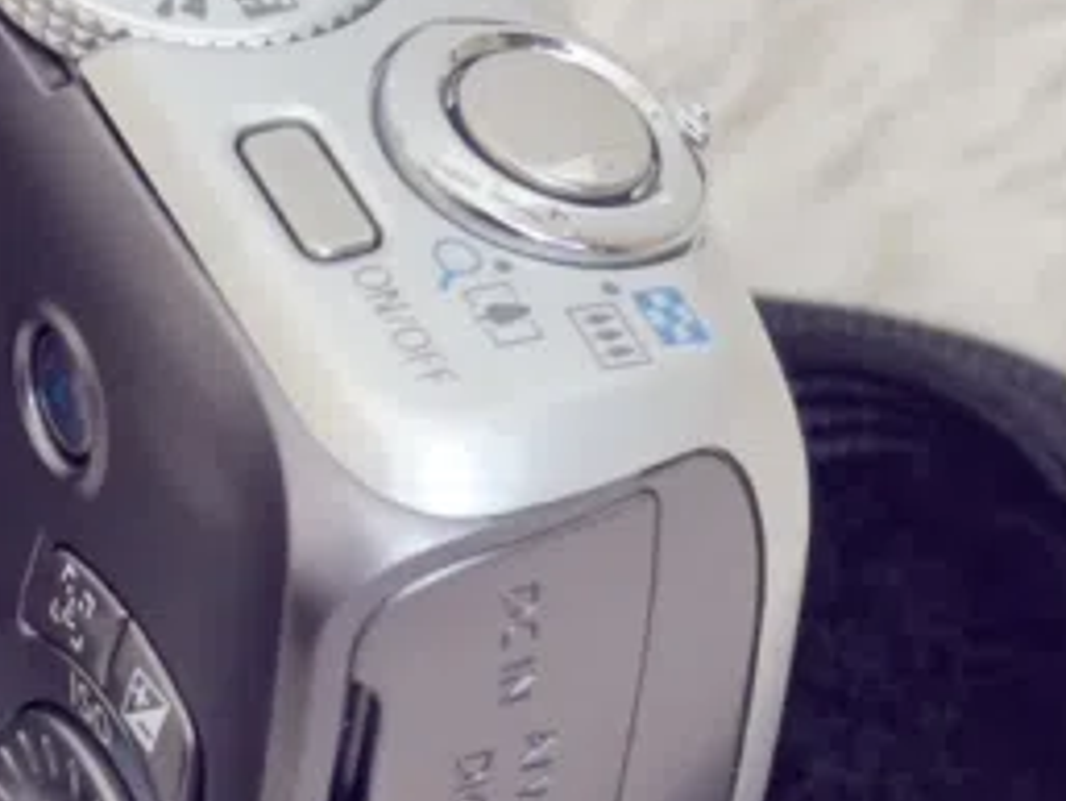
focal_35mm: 87
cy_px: 403
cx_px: 431
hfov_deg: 22.5
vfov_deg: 17.0
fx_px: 2680
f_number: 1.78
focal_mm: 6.76
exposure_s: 1/40
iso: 500
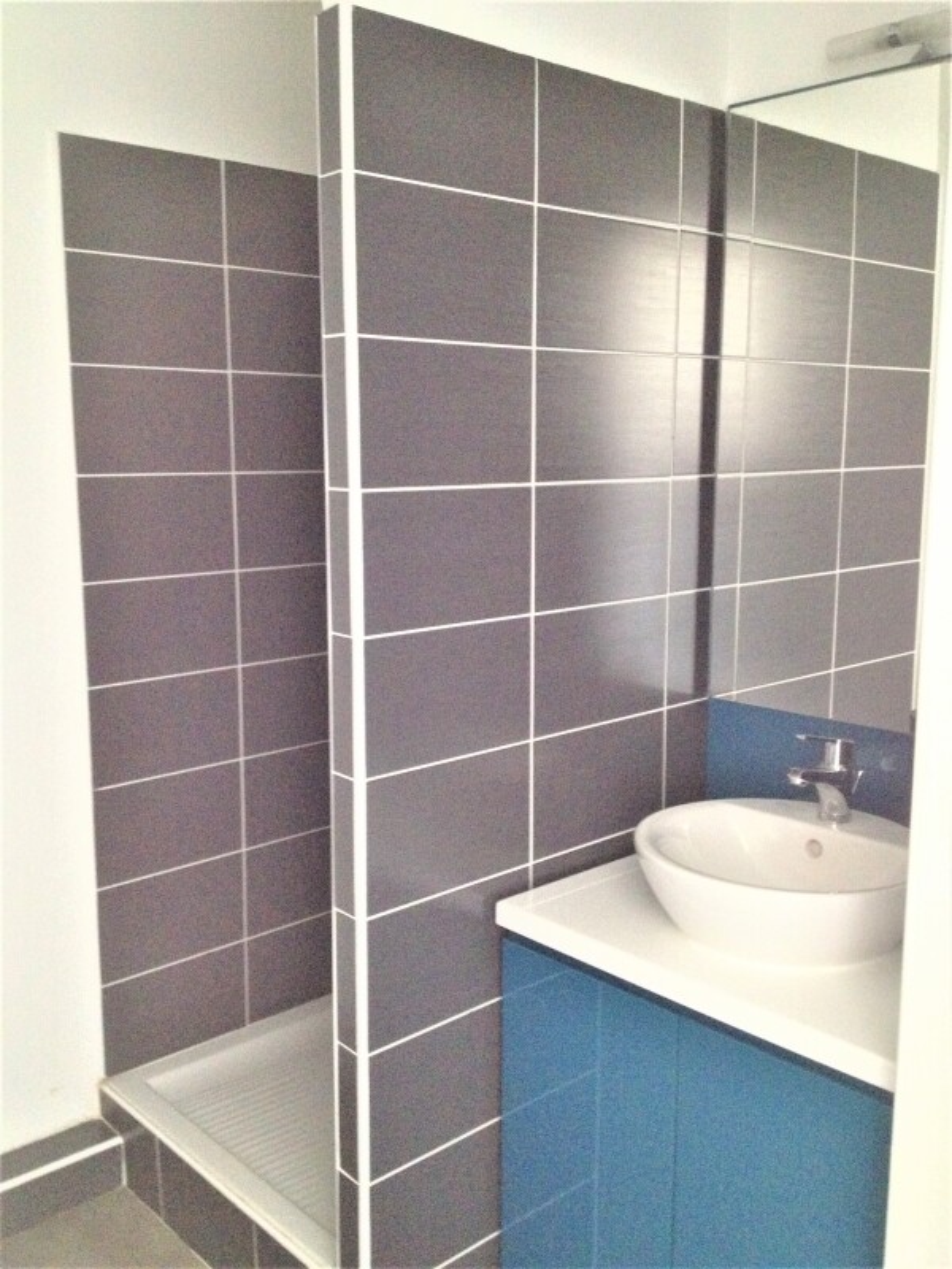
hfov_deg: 40.7
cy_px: 634
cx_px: 476
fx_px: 1283
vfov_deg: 52.6
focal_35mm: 35
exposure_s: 1/15
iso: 500
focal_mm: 4.28
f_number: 2.4
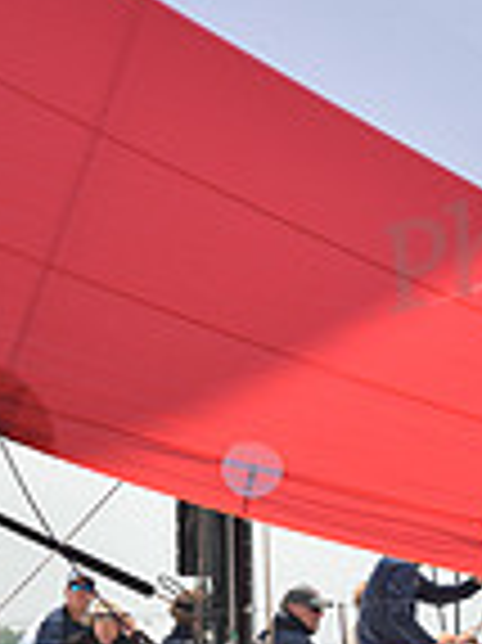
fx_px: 5095
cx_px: 153
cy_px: 493
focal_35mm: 274
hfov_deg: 5.4
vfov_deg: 7.2
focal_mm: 70
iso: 250
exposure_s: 1/640
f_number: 4.5
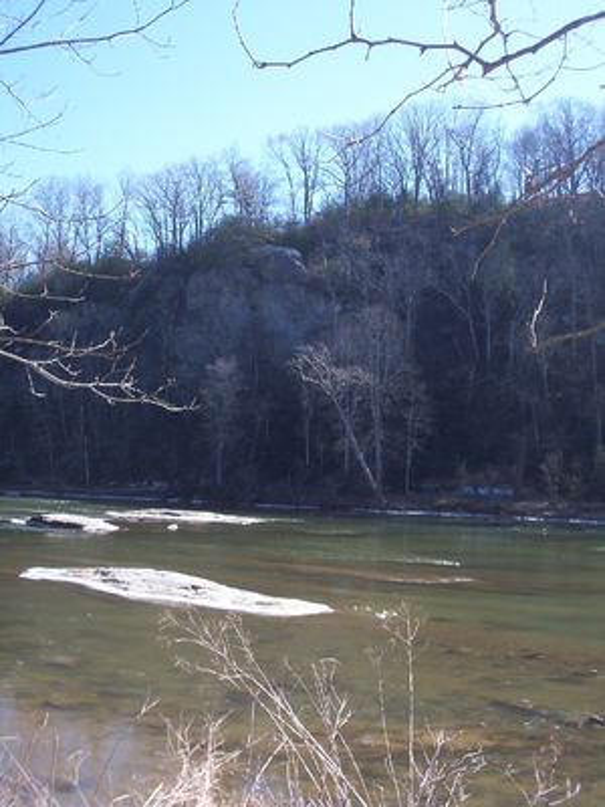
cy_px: 404
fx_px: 909
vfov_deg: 47.9
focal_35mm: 39
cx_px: 302
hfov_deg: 36.8
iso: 100
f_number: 4.5
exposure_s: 1/238
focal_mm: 6
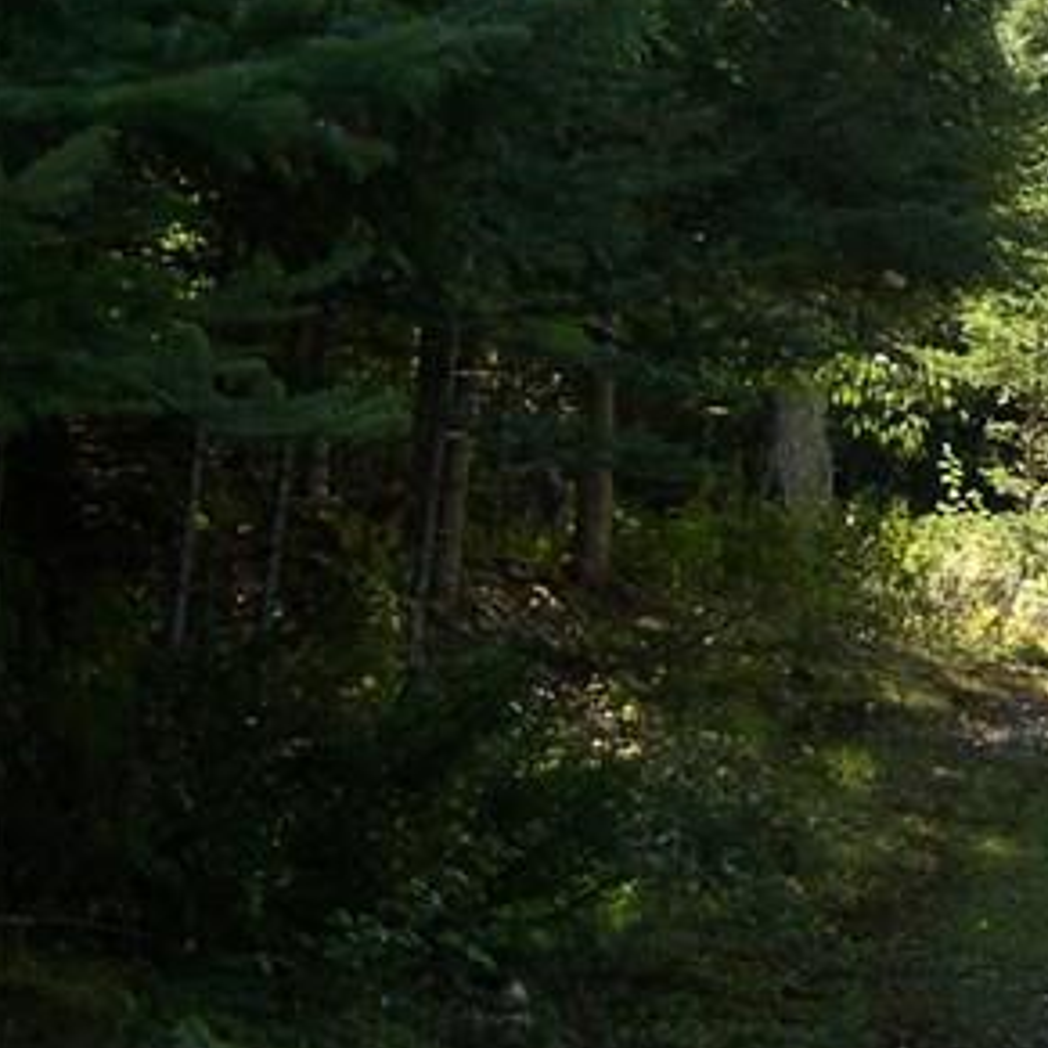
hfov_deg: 13.4
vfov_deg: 14.7
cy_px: 299
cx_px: 1822
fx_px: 4042
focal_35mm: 118
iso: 100
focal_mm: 8
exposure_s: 1/224
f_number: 2.8
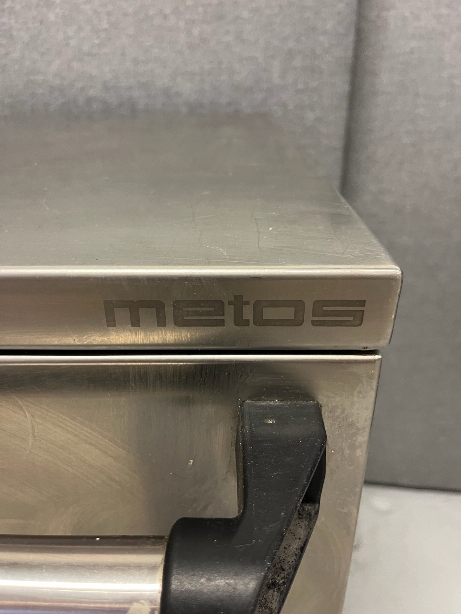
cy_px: 307
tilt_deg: -26.6
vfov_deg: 67.3
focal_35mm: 26
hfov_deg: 53.1
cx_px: 230
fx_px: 462
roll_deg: +2.7
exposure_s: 1/50
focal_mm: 5.1
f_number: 1.6
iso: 250
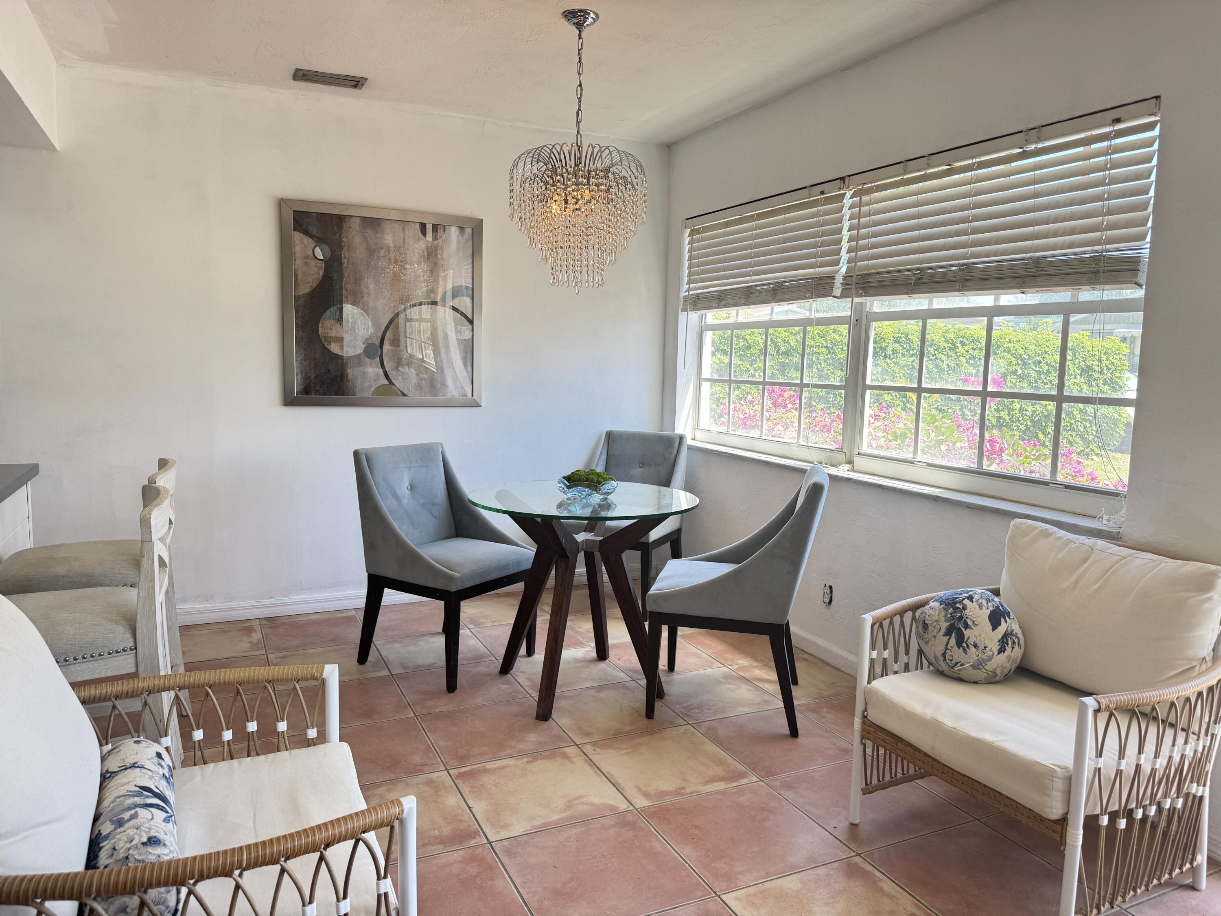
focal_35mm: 24
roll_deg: -1.2
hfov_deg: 71.6
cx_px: 610
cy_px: 458
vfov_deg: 56.8
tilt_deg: -6.8
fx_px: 847
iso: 80
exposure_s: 1/146
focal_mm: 6.76
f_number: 1.78
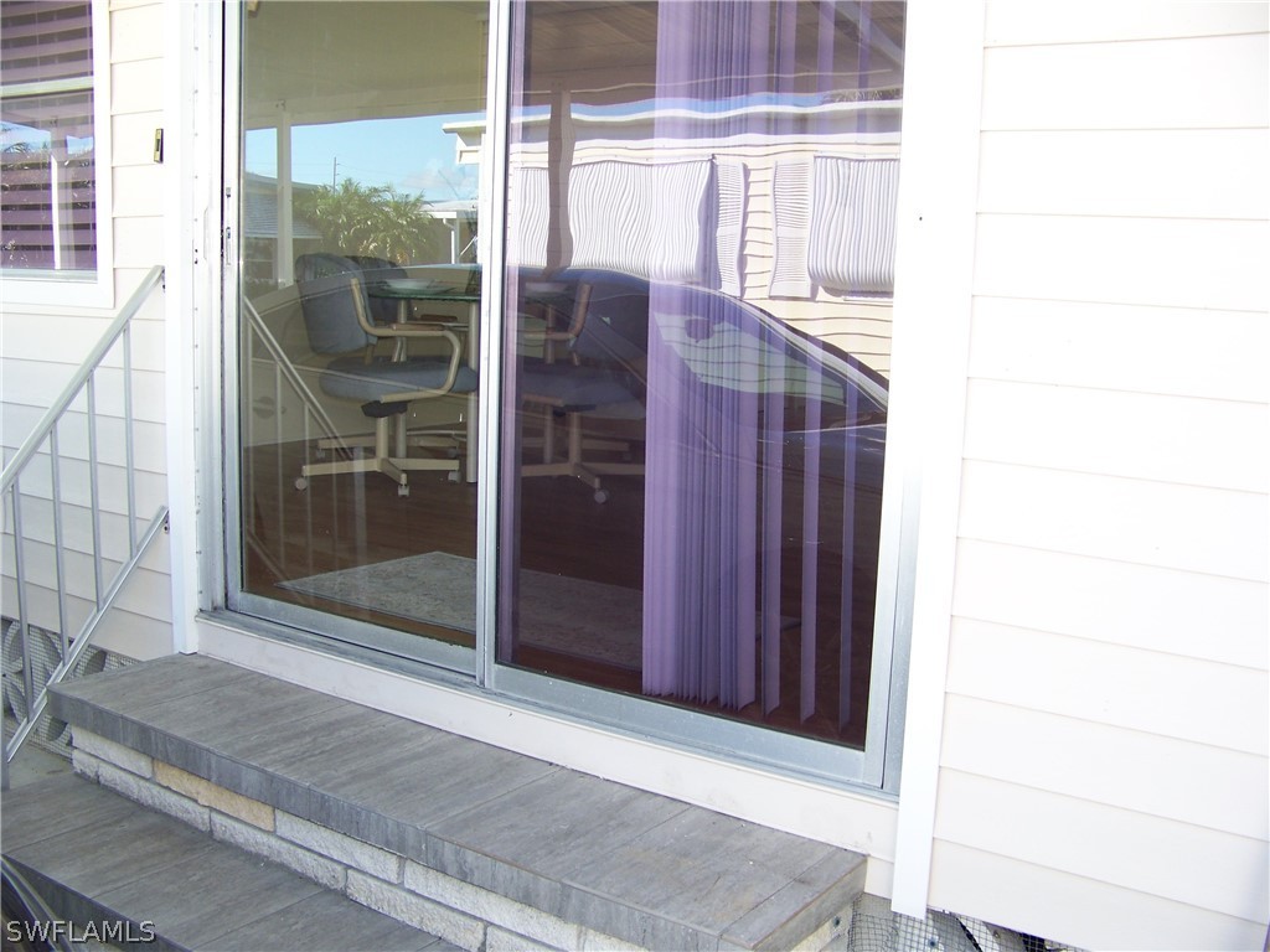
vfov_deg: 39.7
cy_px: 476
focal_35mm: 36
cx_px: 635
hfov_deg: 51.4
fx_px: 1321
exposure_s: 1/100
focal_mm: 5.85
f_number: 2.8
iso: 64
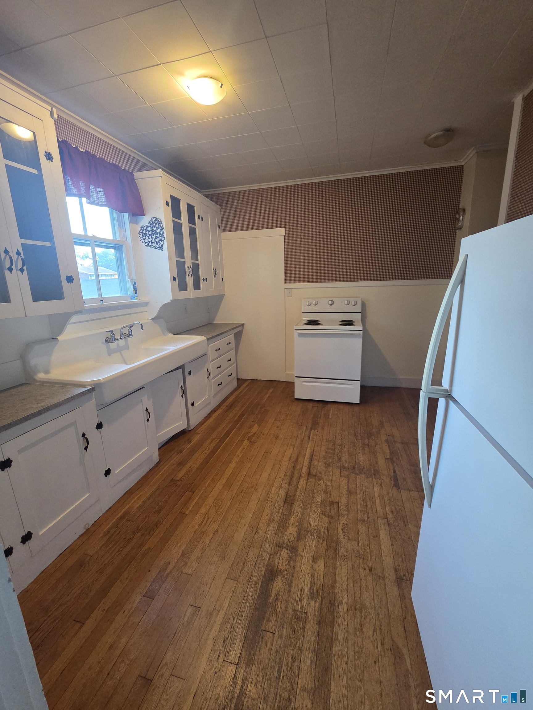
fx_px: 267
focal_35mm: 13
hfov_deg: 89.9
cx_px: 266
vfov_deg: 106.2
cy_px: 355
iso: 500
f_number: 2.2
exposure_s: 1/60
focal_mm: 2.2
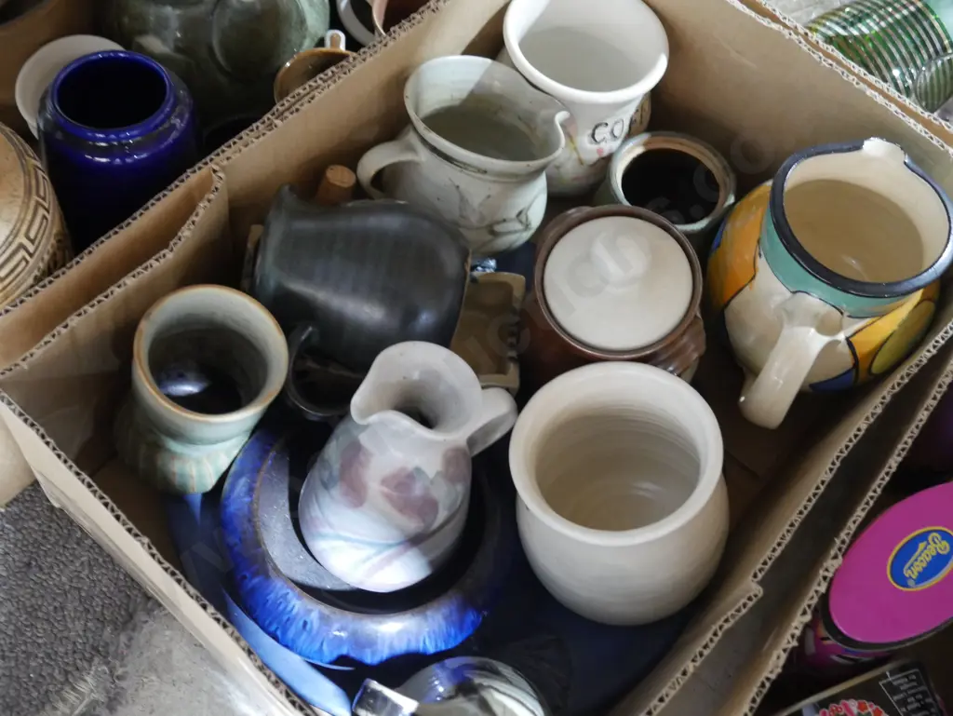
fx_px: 1102
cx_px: 476
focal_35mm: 40
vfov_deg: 36.0
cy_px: 358
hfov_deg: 46.8
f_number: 4.5
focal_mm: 20
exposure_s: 1/25
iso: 3200
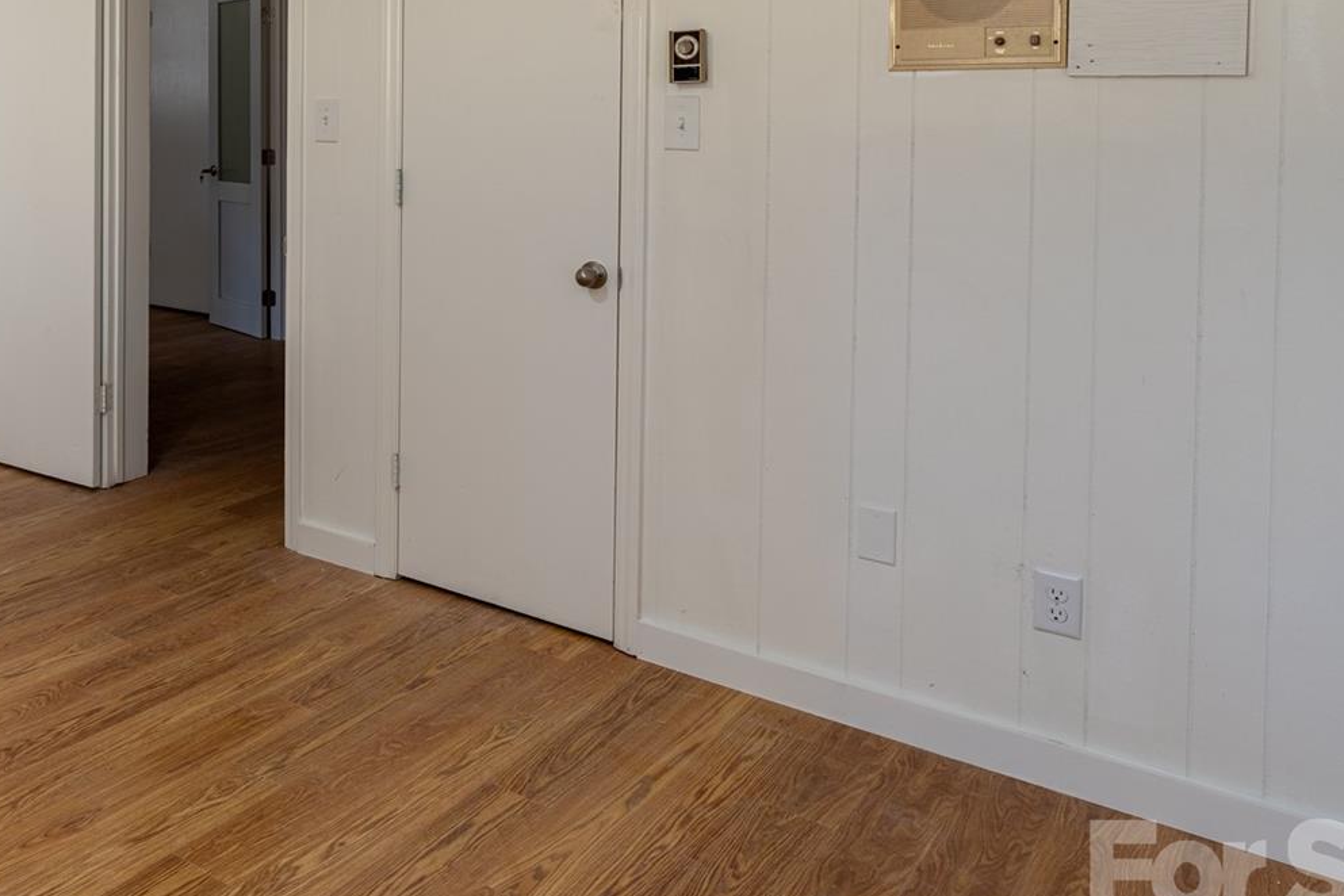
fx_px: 1232
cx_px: 135
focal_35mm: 33
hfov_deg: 50.7
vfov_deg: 38.3
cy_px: 162
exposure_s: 1/50
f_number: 8
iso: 200
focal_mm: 16
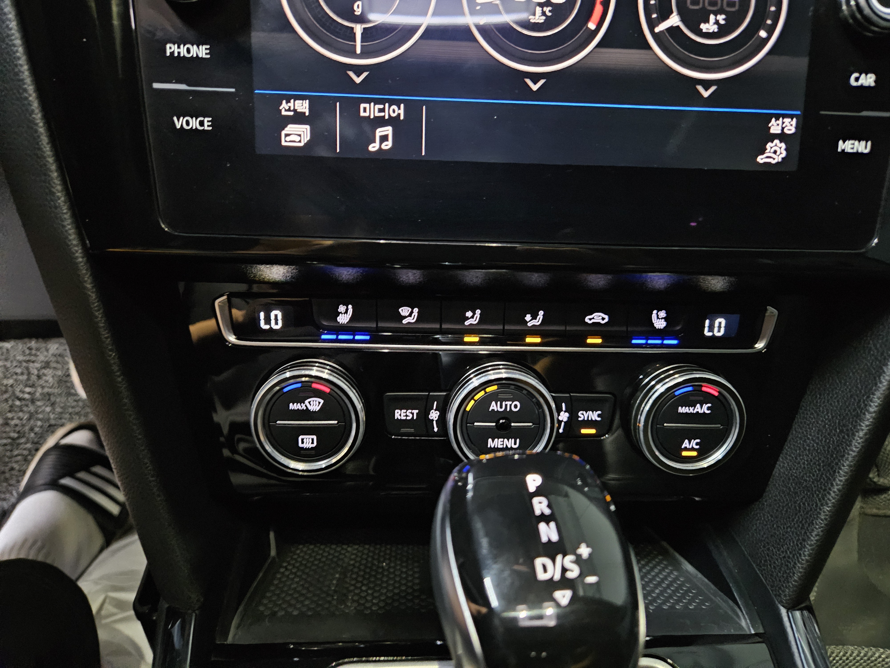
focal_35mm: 23
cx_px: 445
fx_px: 591
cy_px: 334
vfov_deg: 58.9
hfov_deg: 73.9
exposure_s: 1/15
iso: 2000
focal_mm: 5.4
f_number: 1.8
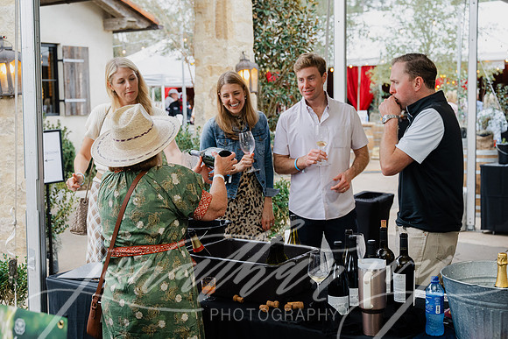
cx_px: 254
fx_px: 734
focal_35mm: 52
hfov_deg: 38.2
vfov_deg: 26.0
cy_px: 170
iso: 1250
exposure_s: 1/160
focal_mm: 52
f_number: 4.5
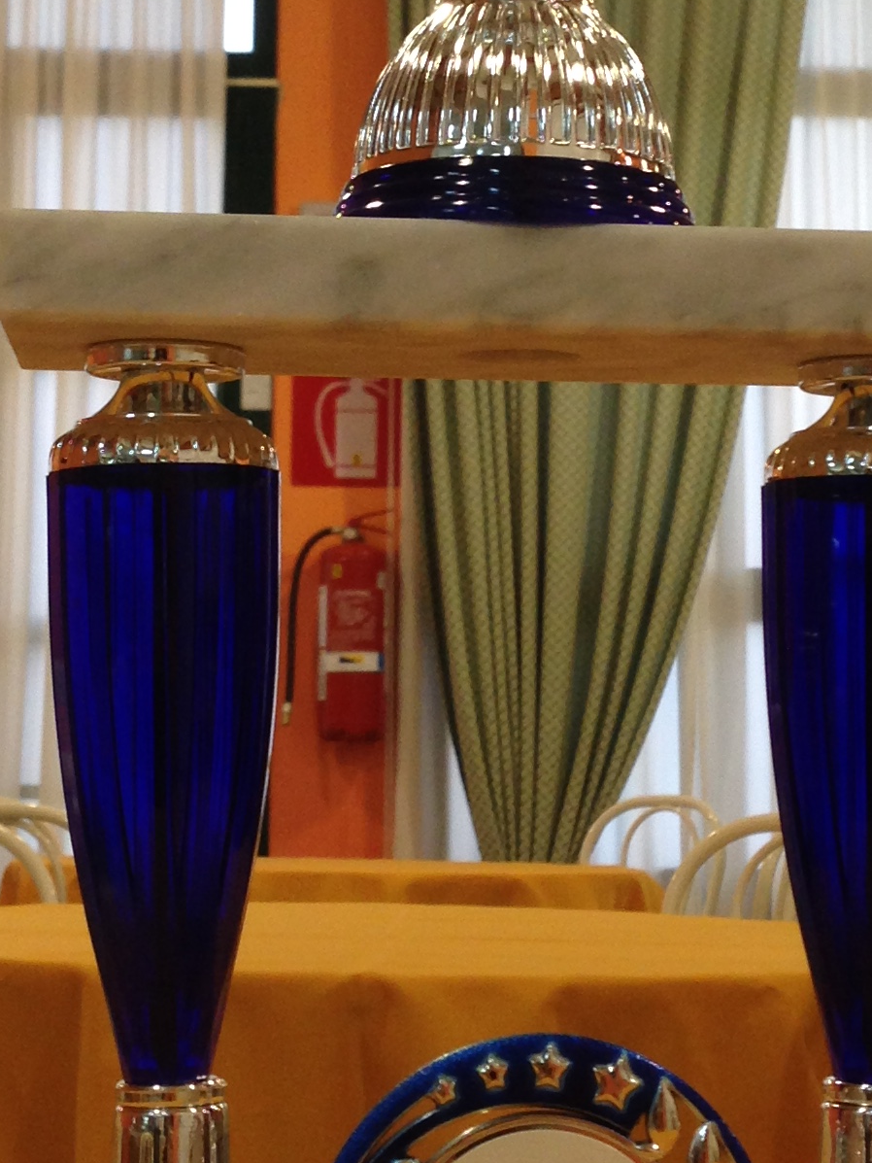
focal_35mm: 90
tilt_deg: +8.3
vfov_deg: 21.6
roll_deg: -0.7
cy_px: 333
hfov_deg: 16.4
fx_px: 3022
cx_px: 528
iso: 80
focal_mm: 4.12
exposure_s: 1/20
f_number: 2.4
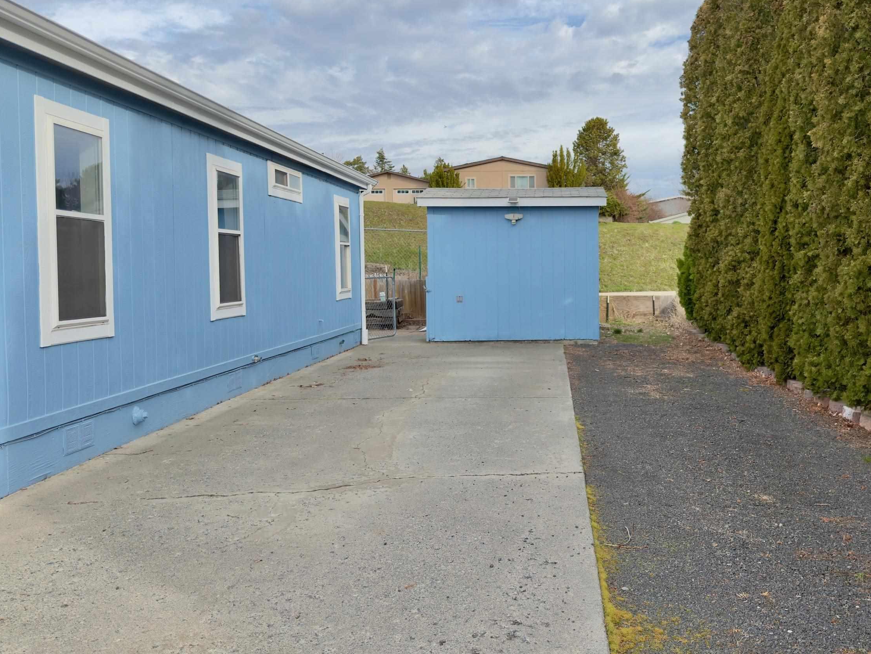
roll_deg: +0.6
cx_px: 578
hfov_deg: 54.3
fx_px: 830
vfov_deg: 42.9
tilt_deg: -1.3
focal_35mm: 33
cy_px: 284
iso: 64
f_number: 1.78
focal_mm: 6.76
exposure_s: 1/2179
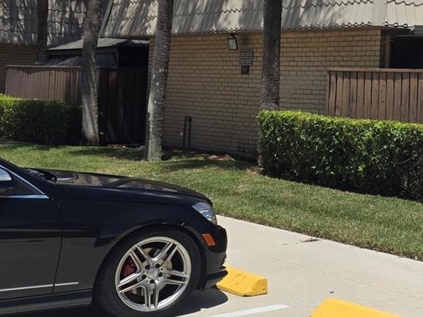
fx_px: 965
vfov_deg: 18.4
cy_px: 49
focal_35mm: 79
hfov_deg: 21.7
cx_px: 587
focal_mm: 6.3
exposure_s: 1/7944
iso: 50
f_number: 1.7
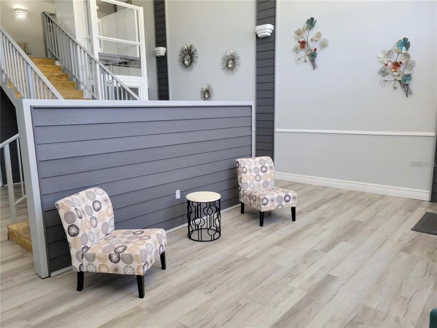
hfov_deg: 67.3
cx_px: 218
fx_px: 328
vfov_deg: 53.1
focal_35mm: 26
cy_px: 164
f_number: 1.8
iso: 125
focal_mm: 5.4
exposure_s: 1/120
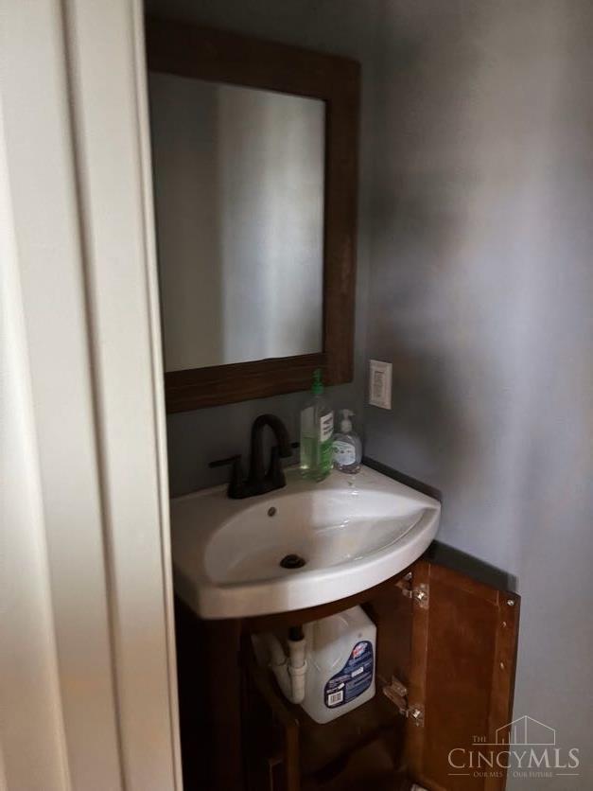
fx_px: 594
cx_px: 296
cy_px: 396
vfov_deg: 67.3
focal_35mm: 26
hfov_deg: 53.1
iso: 800
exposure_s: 1/9
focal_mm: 5.96
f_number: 1.6
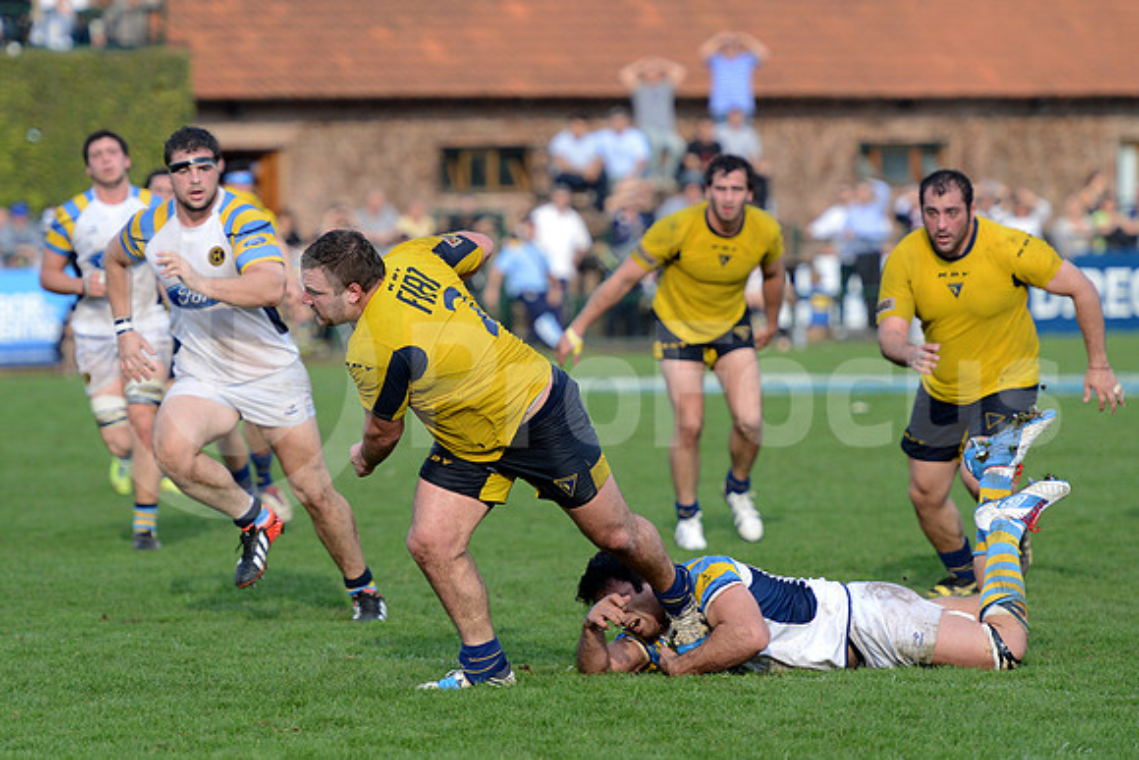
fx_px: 7278
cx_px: 570
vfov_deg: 6.0
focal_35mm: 230
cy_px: 380
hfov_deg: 8.9
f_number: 4
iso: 640
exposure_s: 1/1000
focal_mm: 230
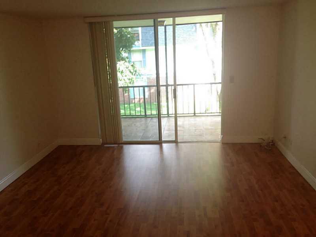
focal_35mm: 33
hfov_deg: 55.4
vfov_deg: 42.9
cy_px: 118
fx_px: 301
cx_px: 158
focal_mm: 4.12
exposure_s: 1/20
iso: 50
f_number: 2.4
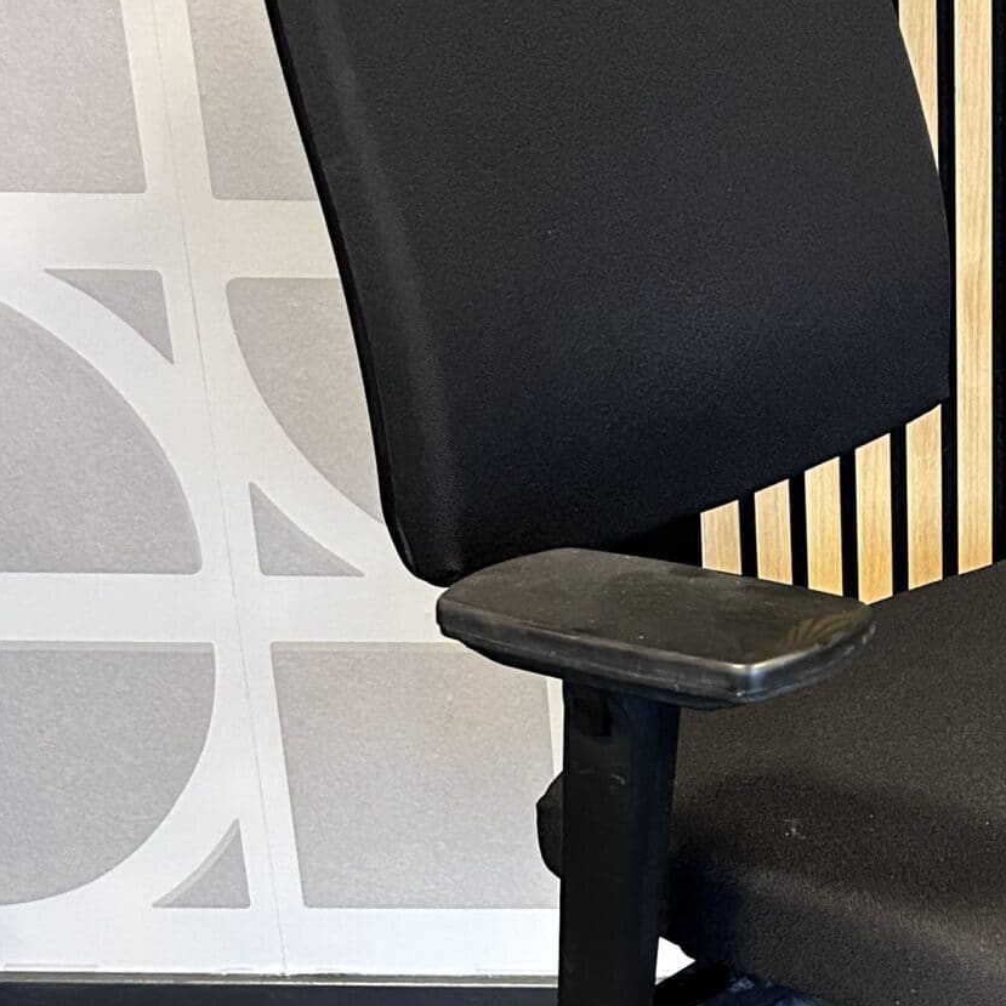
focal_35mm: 71
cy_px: 601
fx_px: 2334
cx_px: 1046
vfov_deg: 24.3
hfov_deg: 23.2
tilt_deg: -22.7
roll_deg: -0.8
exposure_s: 1/50
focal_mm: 5.7
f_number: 1.5
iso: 400
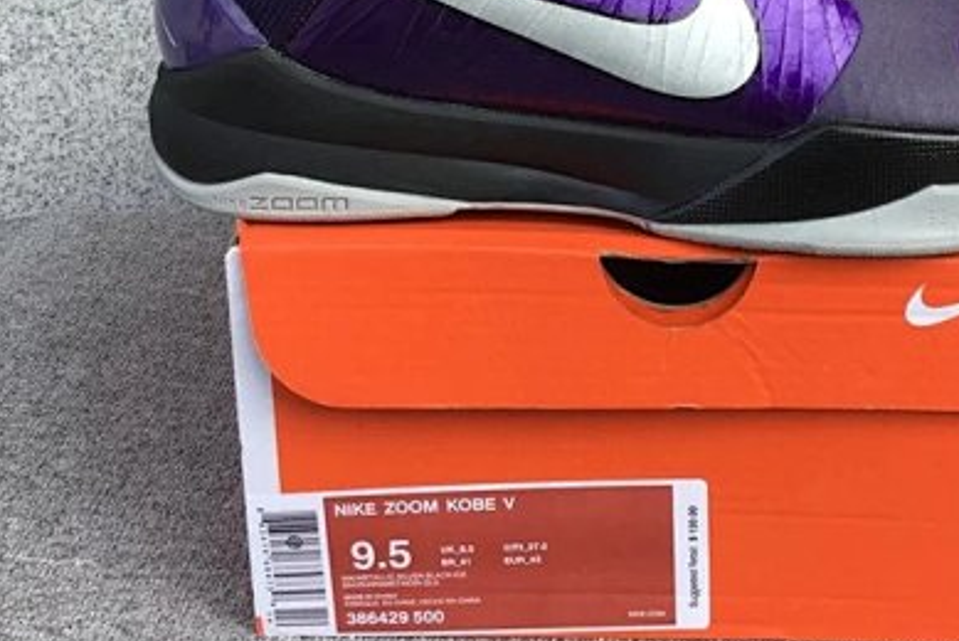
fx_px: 1413
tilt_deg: -18.0
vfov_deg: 25.1
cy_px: 123
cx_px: 666
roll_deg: -0.7
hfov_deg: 37.0
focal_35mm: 53
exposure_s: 1/295
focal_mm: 3.3
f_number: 2.4
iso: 25
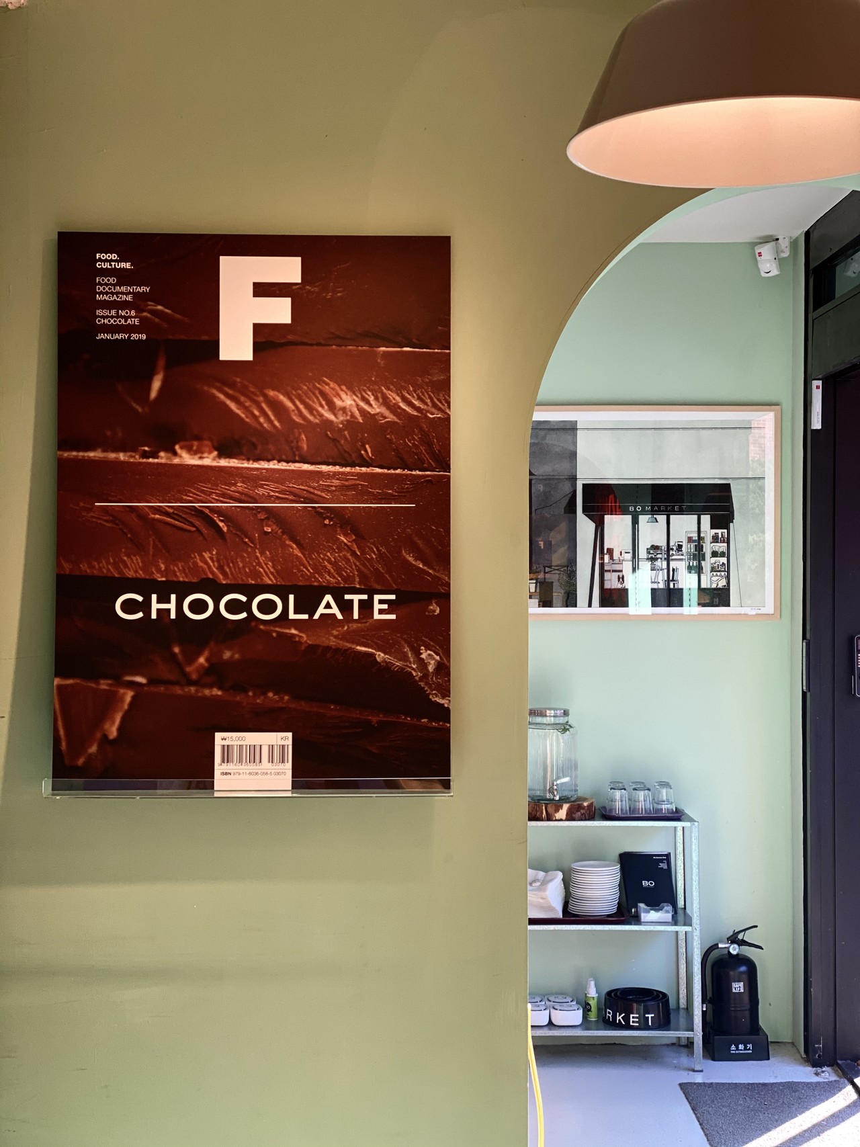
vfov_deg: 36.8
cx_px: 430
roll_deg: -0.7
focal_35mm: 52
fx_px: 1723
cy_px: 574
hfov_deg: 28.0
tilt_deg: +0.6
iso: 100
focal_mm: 6
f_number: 2
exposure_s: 1/122
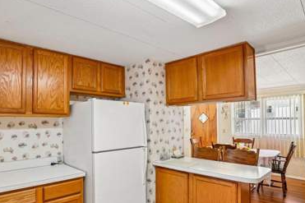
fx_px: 186
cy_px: 120
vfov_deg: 56.8
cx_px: 129
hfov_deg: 78.1
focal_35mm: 22
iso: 400
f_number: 9
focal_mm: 17
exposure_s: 1/10
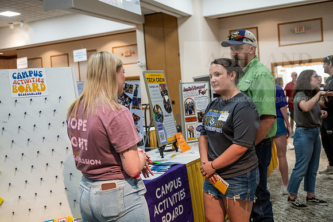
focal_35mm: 44
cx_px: 166
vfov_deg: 30.5
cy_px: 111
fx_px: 407
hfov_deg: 44.5
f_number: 3.2
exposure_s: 1/200
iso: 2000
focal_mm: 44
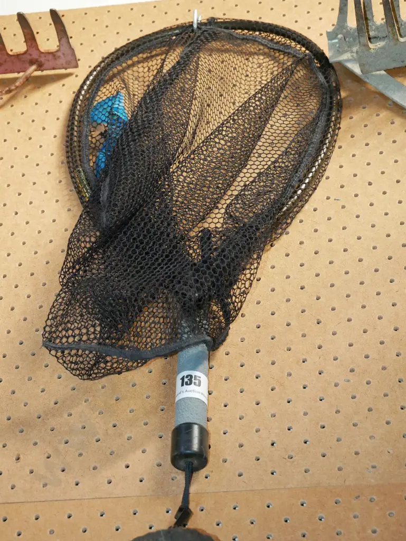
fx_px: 1219
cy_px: 270
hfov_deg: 18.9
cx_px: 203
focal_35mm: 78
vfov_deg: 25.0
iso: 3200
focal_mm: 39
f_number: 5.4
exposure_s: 1/160
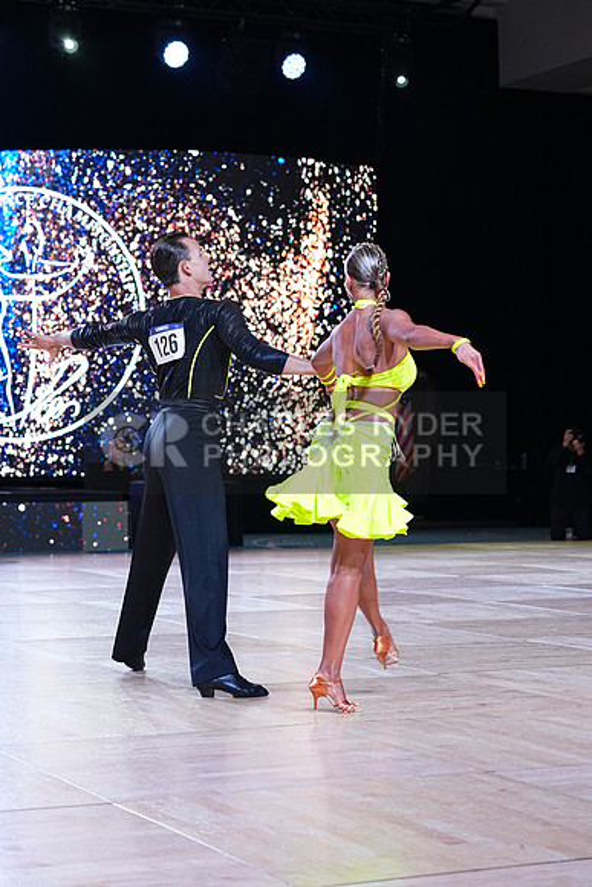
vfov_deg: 27.0
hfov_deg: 18.2
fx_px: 1849
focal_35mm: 75
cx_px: 296
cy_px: 444
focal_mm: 75
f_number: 4
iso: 1250
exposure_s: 1/400
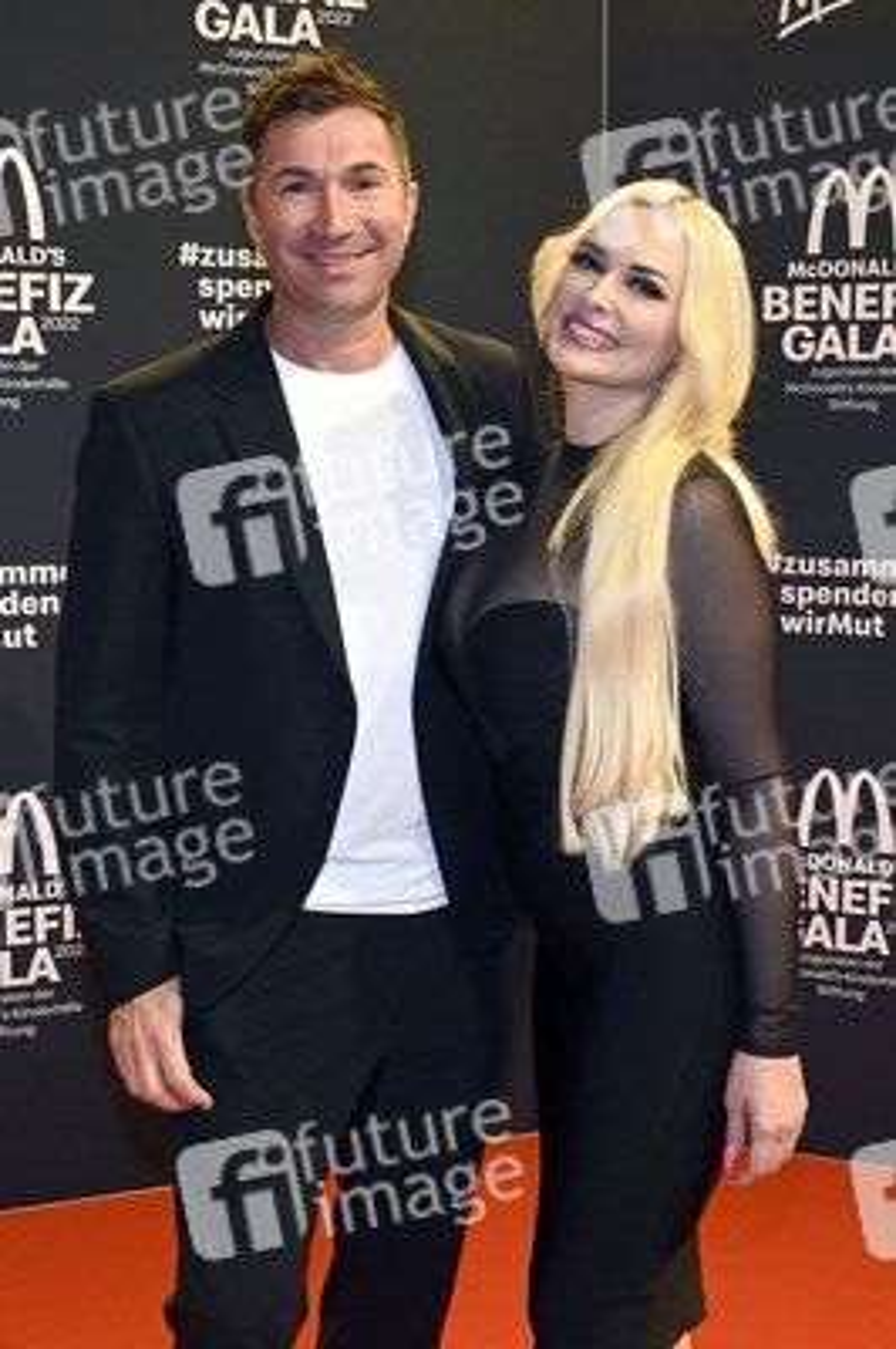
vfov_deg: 56.5
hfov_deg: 39.4
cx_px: 448
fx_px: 1253
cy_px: 674
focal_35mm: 34
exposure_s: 1/60
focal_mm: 33.5
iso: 500
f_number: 6.3
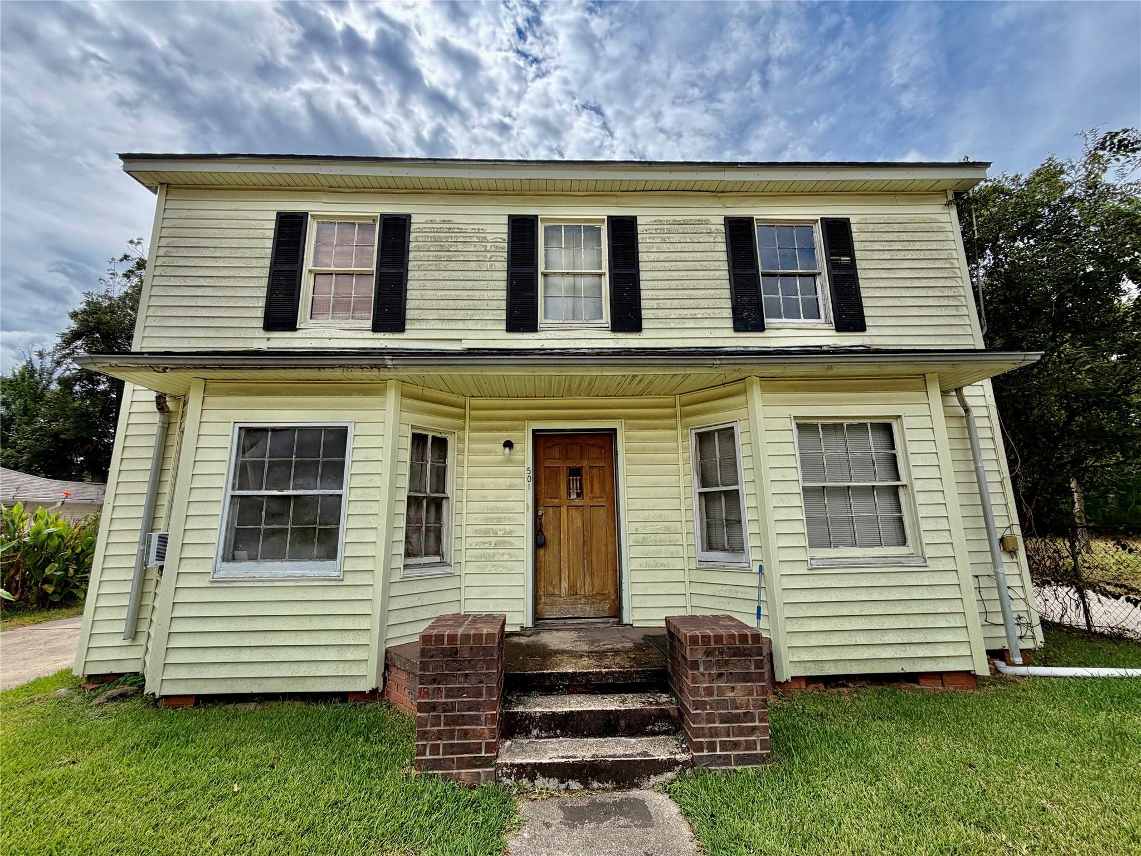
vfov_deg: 85.7
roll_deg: +1.5
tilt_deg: +11.7
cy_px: 428
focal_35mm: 14
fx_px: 461
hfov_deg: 102.1
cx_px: 570
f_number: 2.2
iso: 25
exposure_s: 1/876
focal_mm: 2.22
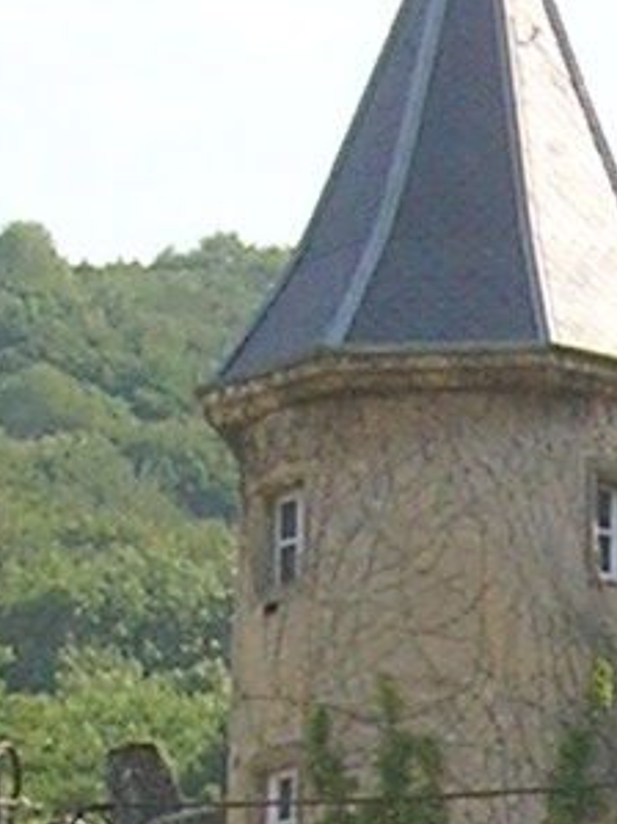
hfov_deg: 5.6
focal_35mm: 260
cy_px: 1364
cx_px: 1060
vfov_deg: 7.4
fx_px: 6183
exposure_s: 1/278
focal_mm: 5.7
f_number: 4.9
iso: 50
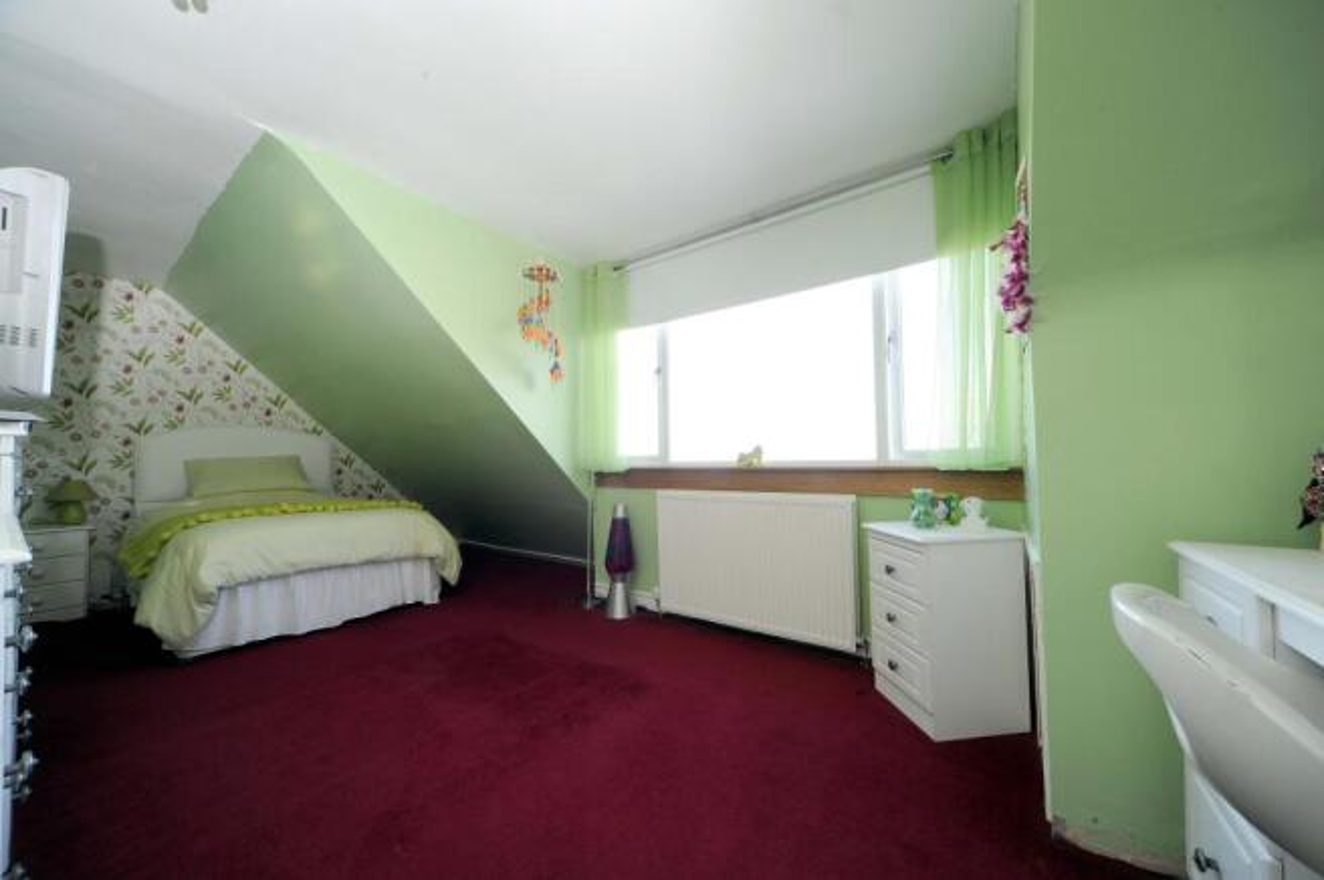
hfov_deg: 112.7
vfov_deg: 89.9
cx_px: 662
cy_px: 440
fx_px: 441
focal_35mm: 12
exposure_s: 1/40
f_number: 11
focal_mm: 12
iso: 1000
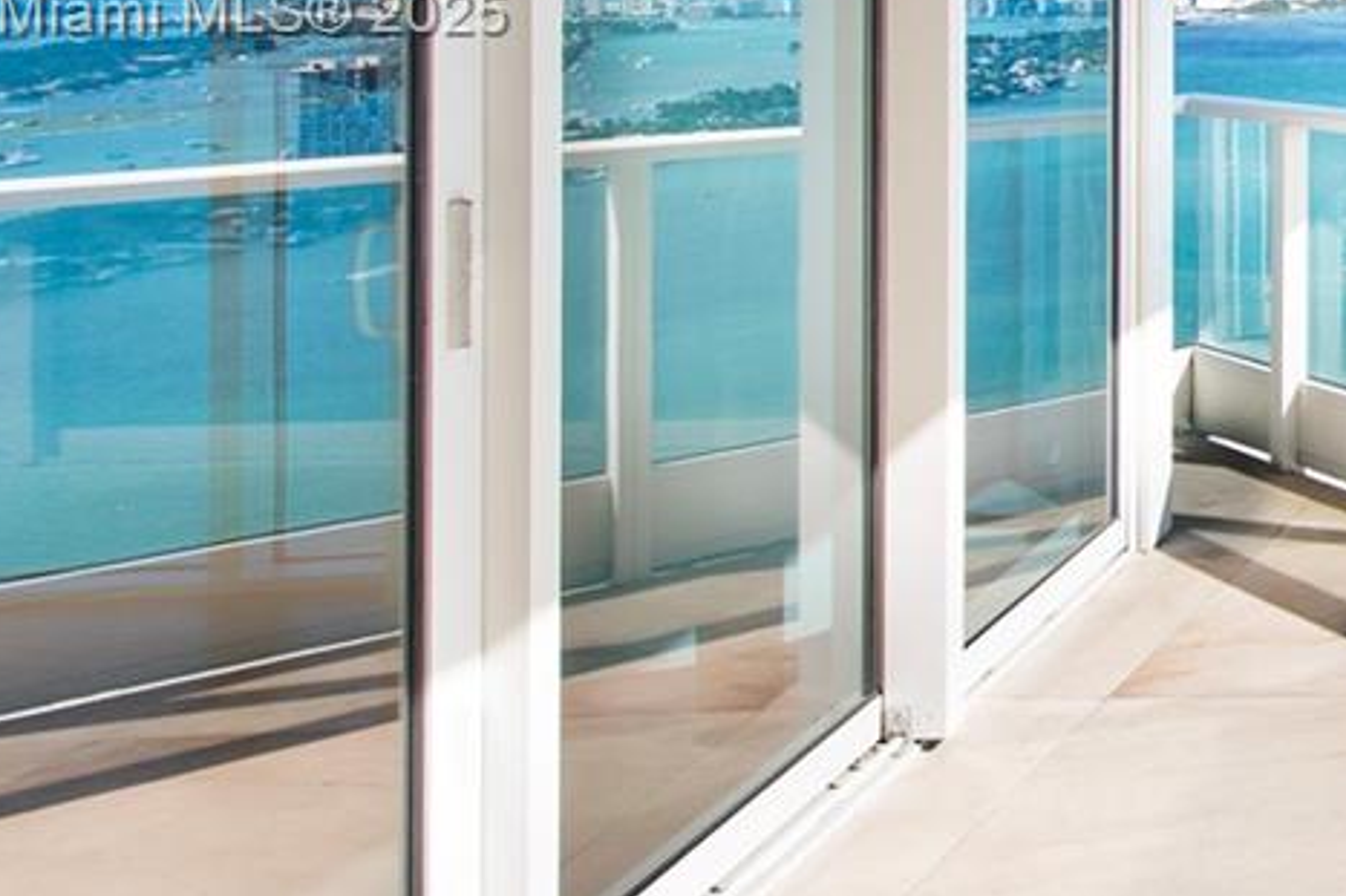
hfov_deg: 29.6
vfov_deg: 26.7
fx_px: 1794
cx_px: 1891
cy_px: 19
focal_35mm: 48
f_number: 10
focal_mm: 14
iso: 100
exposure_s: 1/400
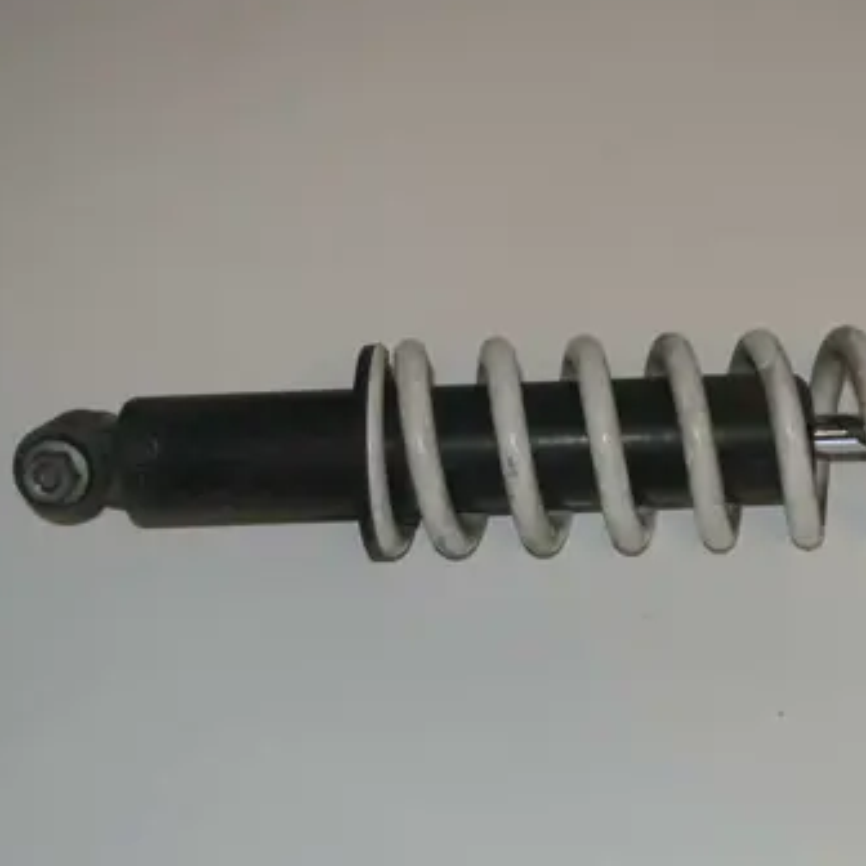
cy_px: 443
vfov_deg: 26.9
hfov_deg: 26.6
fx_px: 1811
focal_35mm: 64
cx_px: 624
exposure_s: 1/60
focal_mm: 17.5
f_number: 4.5
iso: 200
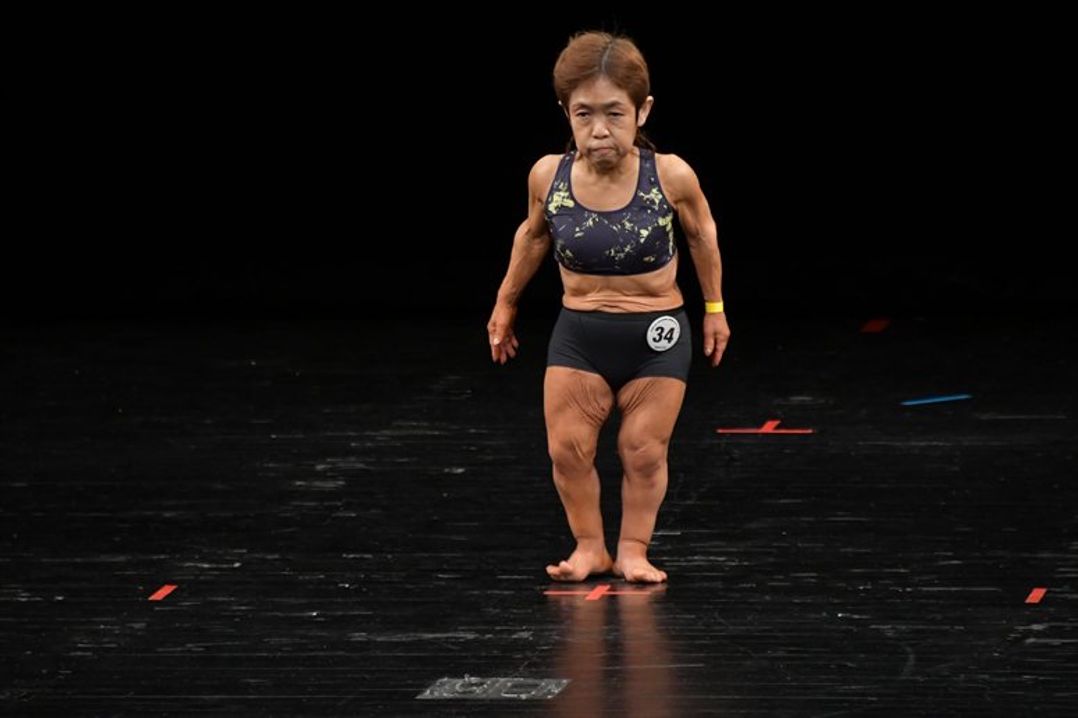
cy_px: 359
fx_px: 13469
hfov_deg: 4.6
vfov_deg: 3.1
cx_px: 539
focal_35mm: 450
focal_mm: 300
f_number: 5.6
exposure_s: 1/400
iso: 2000
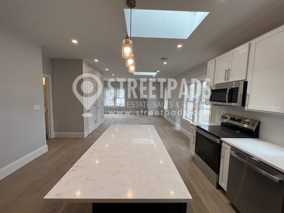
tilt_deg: -4.6
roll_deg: -1.5
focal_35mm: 13
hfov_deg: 106.2
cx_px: 142
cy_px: 106
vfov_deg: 89.9
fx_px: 107
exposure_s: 1/124
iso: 32
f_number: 1.8
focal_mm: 1.57
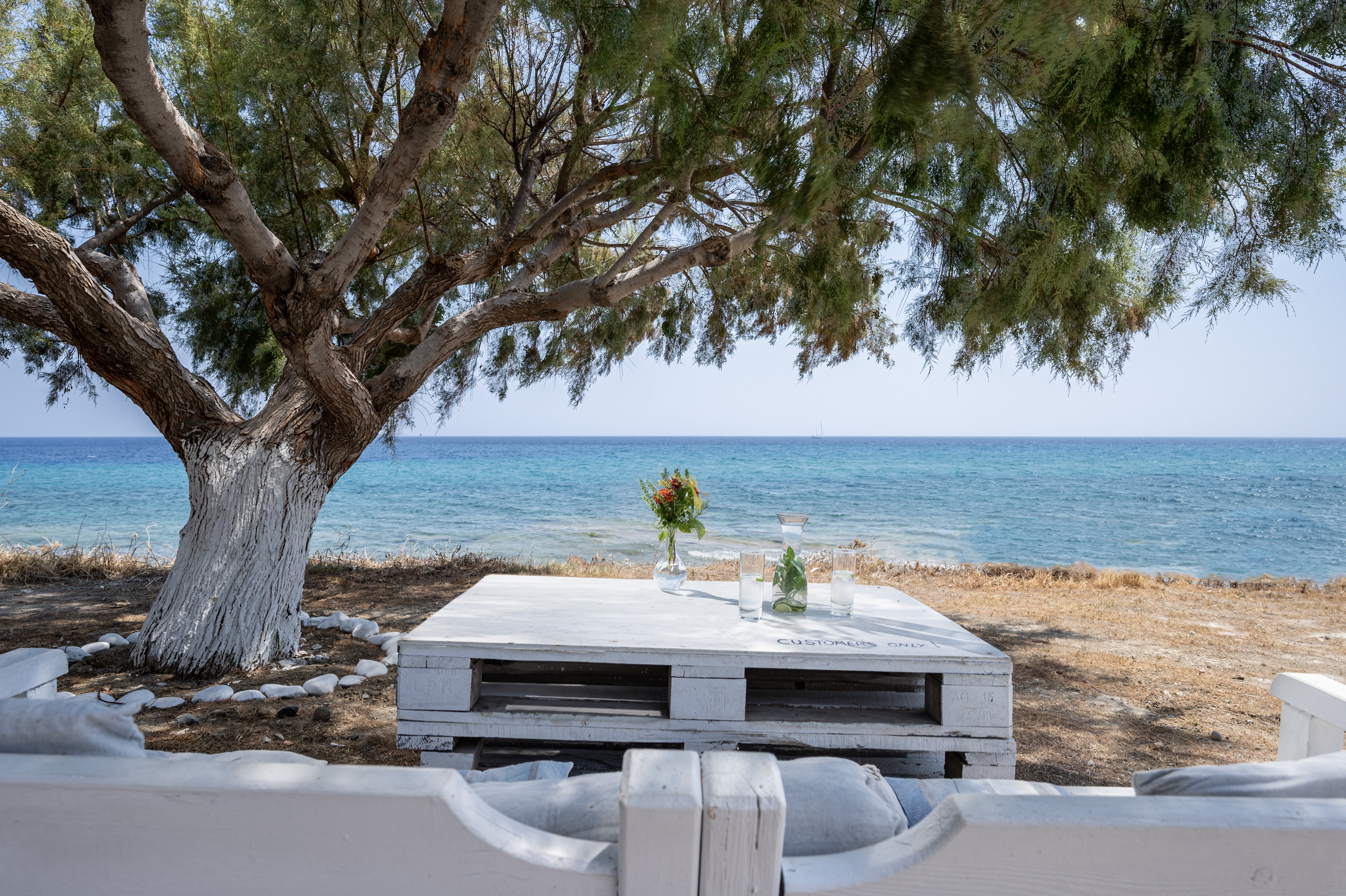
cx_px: 673
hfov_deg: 85.5
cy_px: 448
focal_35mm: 20
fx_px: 729
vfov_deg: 63.1
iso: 200
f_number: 7.1
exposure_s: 1/4000
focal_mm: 19.5
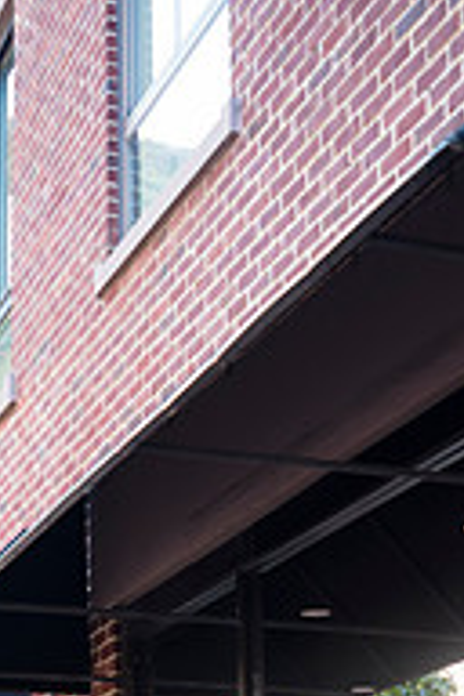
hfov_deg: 16.6
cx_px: 181
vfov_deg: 23.2
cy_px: 768
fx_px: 1585
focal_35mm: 82
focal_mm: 35
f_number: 2.8
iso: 320
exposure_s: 1/200
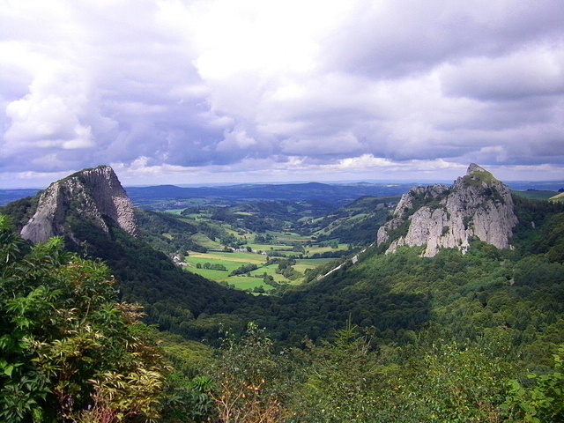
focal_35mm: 38
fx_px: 619
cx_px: 282
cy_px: 212
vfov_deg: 37.7
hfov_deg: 49.0
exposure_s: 1/200
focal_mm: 6.3
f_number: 7
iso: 80
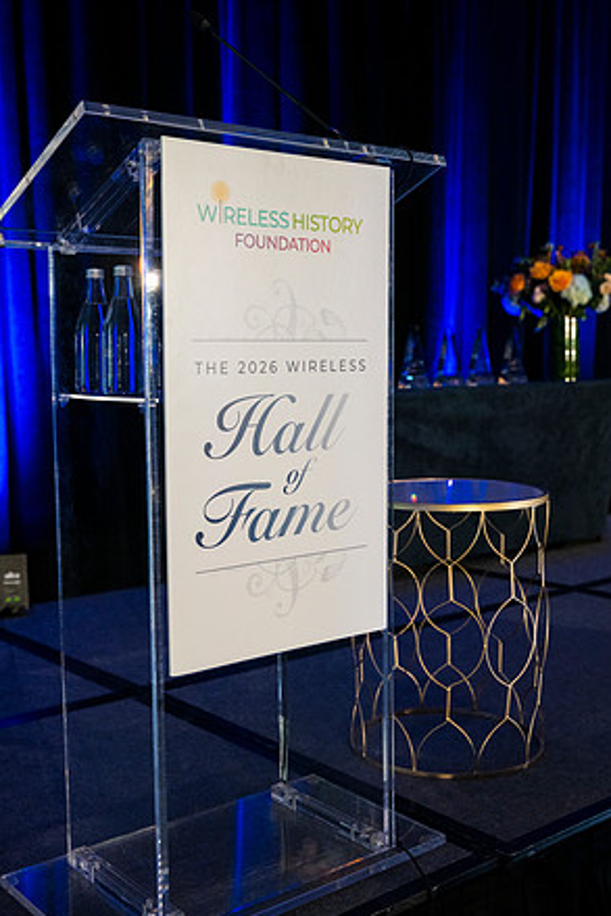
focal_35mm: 42
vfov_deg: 46.4
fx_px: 1068
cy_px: 463
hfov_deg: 31.9
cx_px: 309
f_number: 4
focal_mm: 41
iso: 2500
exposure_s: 1/125
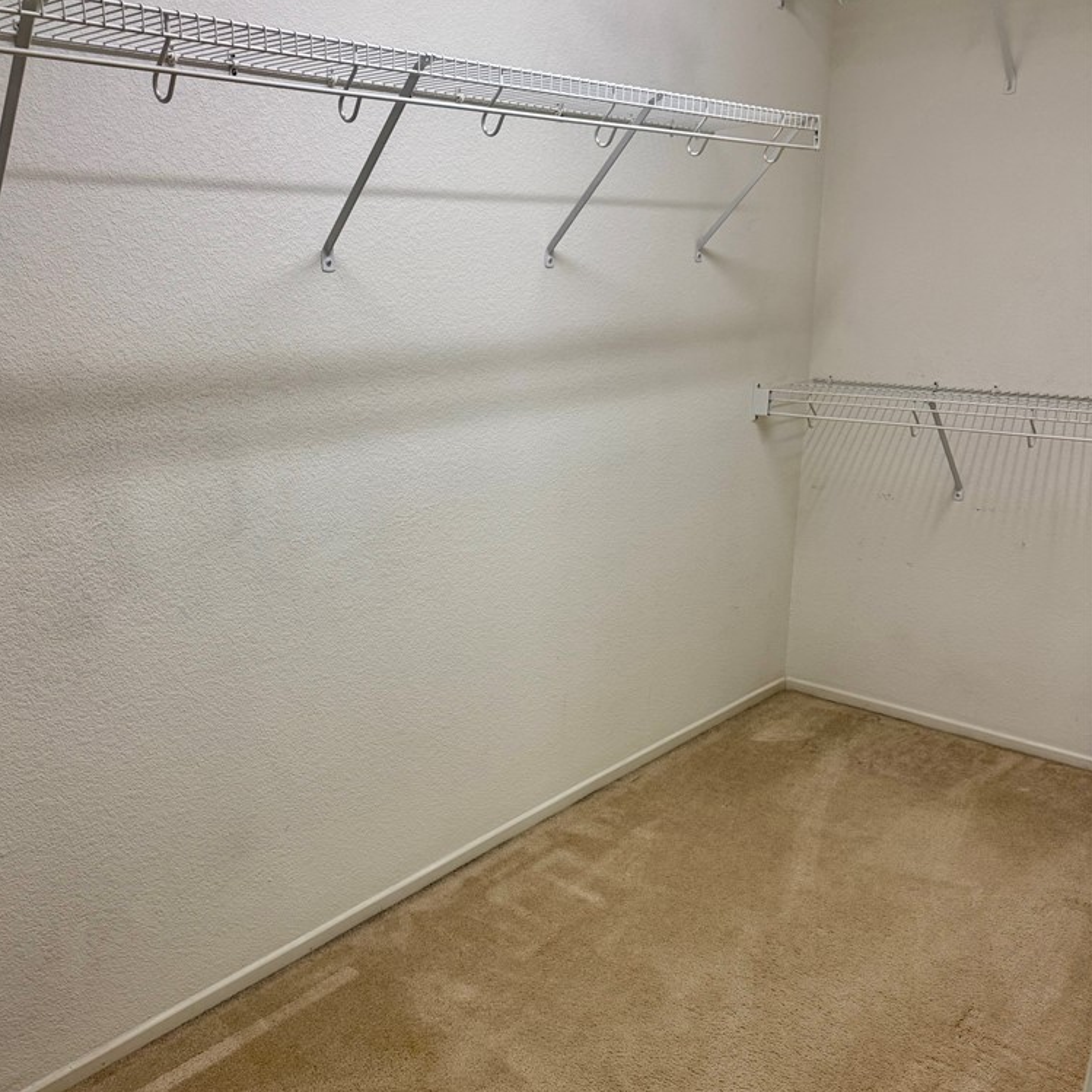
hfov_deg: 55.6
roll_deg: +1.2
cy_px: 652
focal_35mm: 29
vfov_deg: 55.2
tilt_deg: -20.2
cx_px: 534
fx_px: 1035
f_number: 1.78
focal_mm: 6.76
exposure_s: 1/120
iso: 200
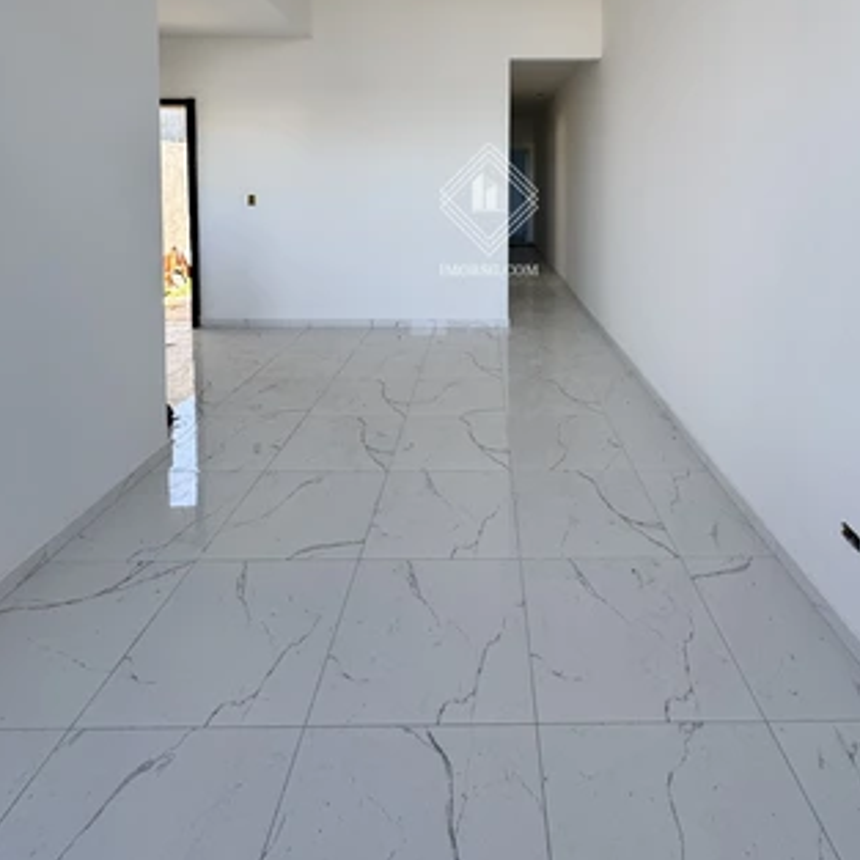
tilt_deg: -3.0
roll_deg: -0.4
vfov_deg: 72.0
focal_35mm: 19
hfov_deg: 77.3
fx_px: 534
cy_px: 209
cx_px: 489
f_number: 2.2
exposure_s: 1/162
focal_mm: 2.22
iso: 40
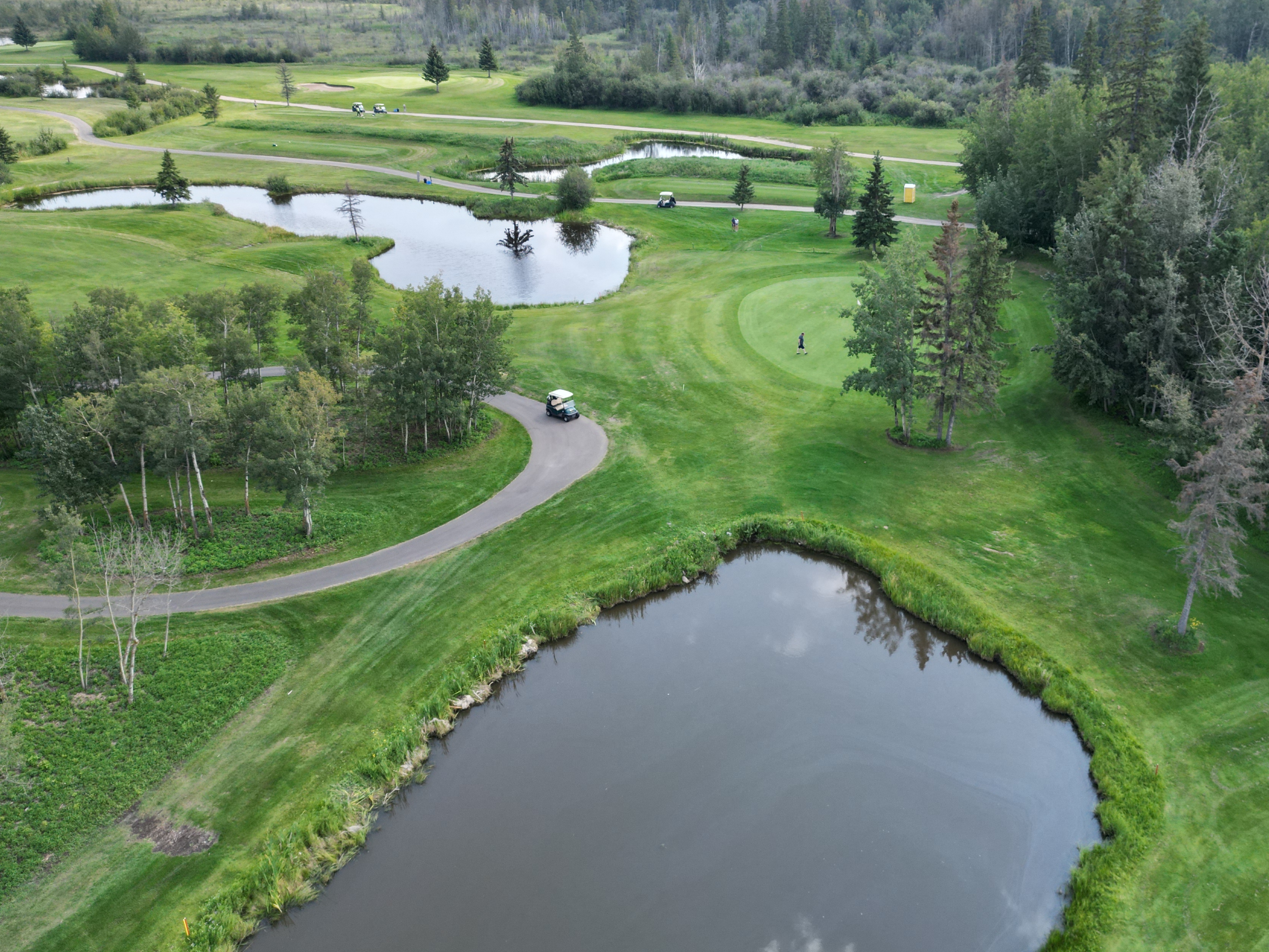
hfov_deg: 61.2
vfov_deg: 48.1
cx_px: 751
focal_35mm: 29
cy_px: 410
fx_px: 1063
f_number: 1.7
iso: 130
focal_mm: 6.72
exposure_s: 1/1250
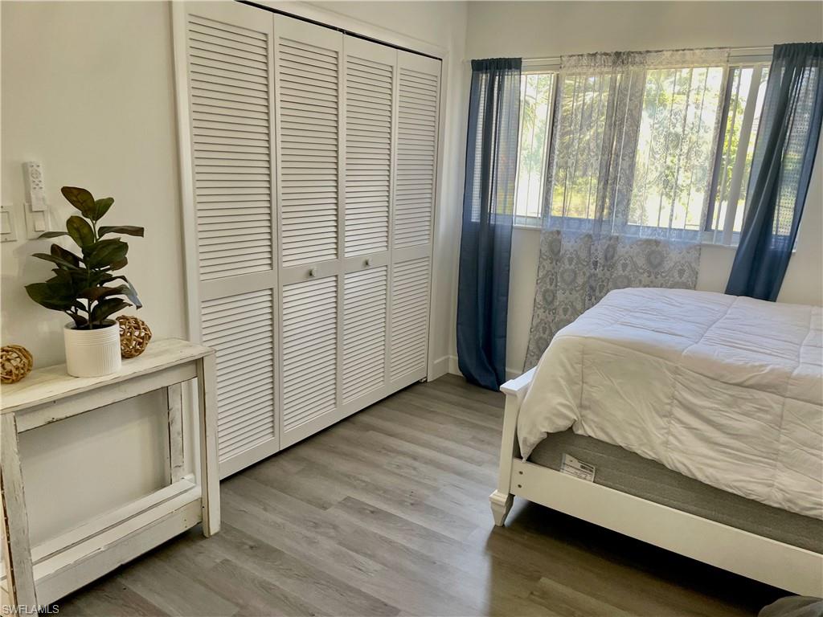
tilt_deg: -14.1
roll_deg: -2.7
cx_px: 412
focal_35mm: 26
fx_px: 618
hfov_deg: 67.3
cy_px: 308
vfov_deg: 53.1
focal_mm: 4.2
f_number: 1.6
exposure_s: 1/60
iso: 64
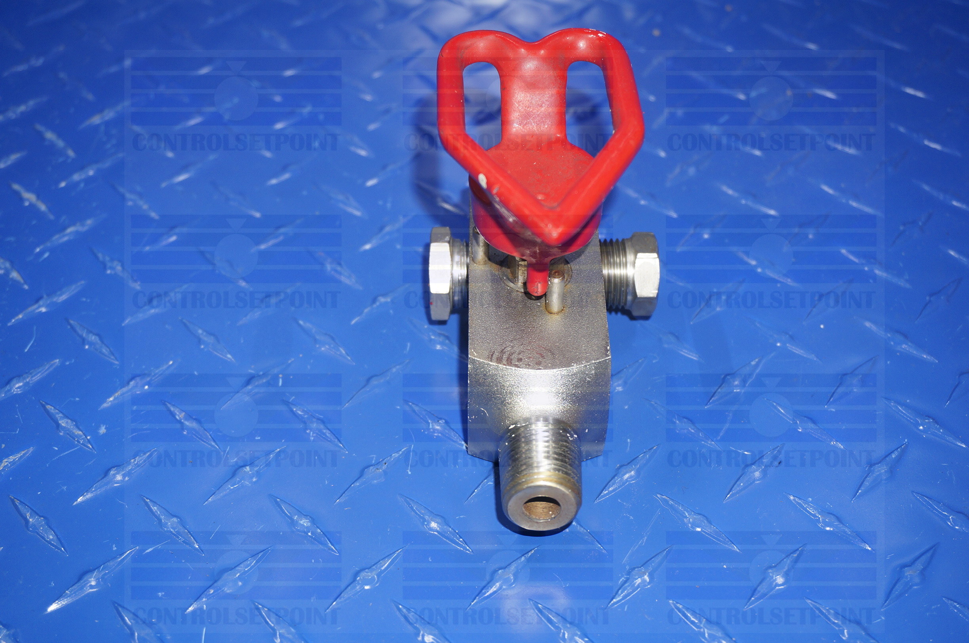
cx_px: 484
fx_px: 1330
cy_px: 322
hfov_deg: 40.0
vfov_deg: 27.2
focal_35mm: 50
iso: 320
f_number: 5
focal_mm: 33
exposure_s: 1/60
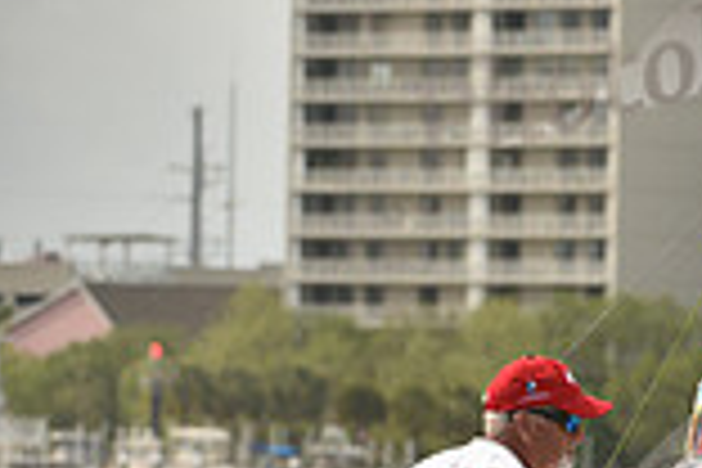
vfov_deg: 1.8
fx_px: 14526
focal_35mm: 745
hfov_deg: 2.8
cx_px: 1282
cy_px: 637
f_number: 6.3
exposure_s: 1/1600
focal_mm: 200
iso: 320
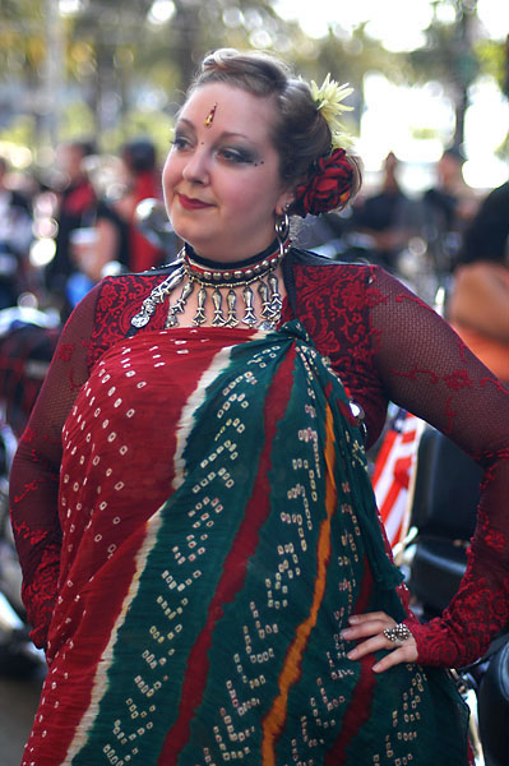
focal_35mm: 75
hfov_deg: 18.2
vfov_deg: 27.0
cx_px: 254
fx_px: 1593
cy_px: 383
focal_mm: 50
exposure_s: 1/800
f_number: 1.4
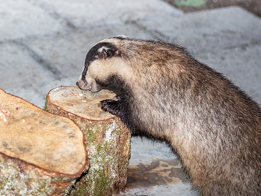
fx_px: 897
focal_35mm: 119
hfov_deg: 16.5
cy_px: 67
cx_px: 89
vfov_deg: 12.4
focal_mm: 45
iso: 1600
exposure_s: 1/160
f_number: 1.8
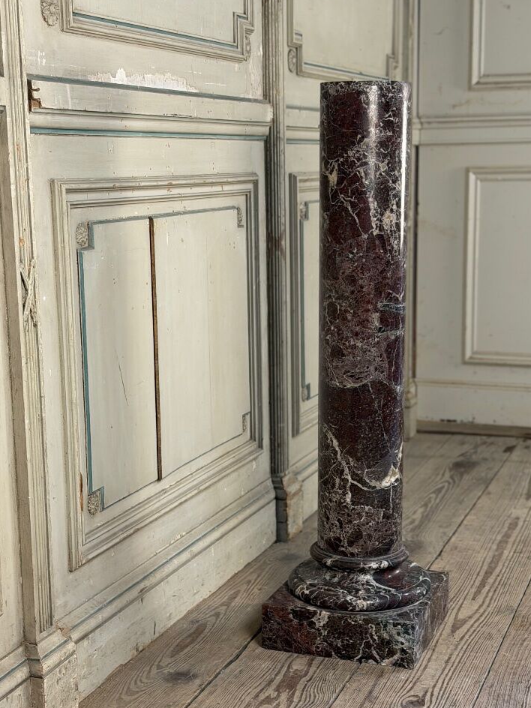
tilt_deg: -11.9
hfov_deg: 24.0
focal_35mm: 61
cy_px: 418
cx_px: 312
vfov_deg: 31.6
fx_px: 1248
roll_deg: +0.7
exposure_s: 1/50
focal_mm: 6.76
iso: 160
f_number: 1.78
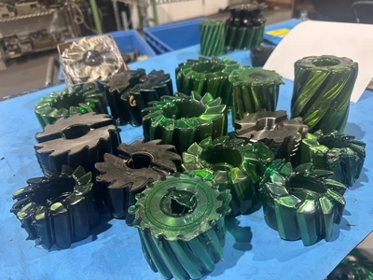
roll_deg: +5.2
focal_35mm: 24
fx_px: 259
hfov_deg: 71.6
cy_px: 140
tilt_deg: -35.3
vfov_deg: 56.8
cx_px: 186
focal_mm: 6.86
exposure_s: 1/60
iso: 500
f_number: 1.78
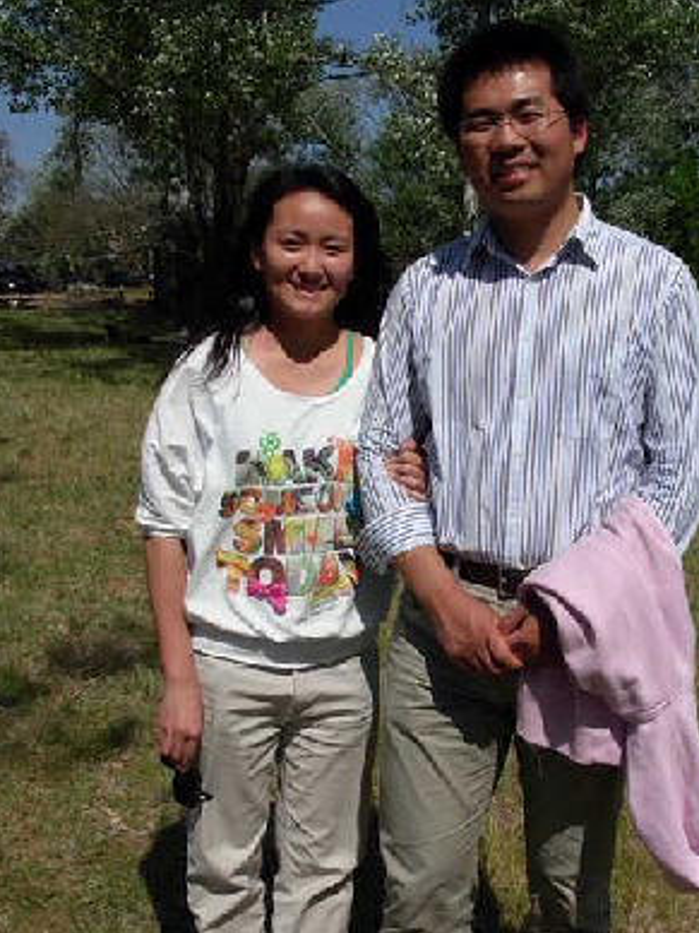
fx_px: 1265
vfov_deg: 40.4
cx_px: 425
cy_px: 474
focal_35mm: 47
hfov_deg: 30.8
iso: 79
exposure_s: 1/1253
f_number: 4.9
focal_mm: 6.3
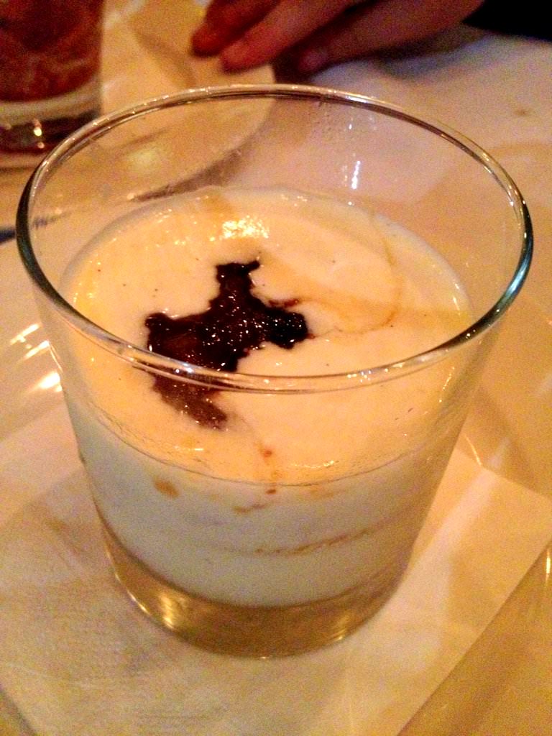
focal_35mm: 35
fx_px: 744
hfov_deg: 40.7
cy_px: 368
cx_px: 276
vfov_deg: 52.6
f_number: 2.4
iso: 800
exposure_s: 1/15
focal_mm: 4.28
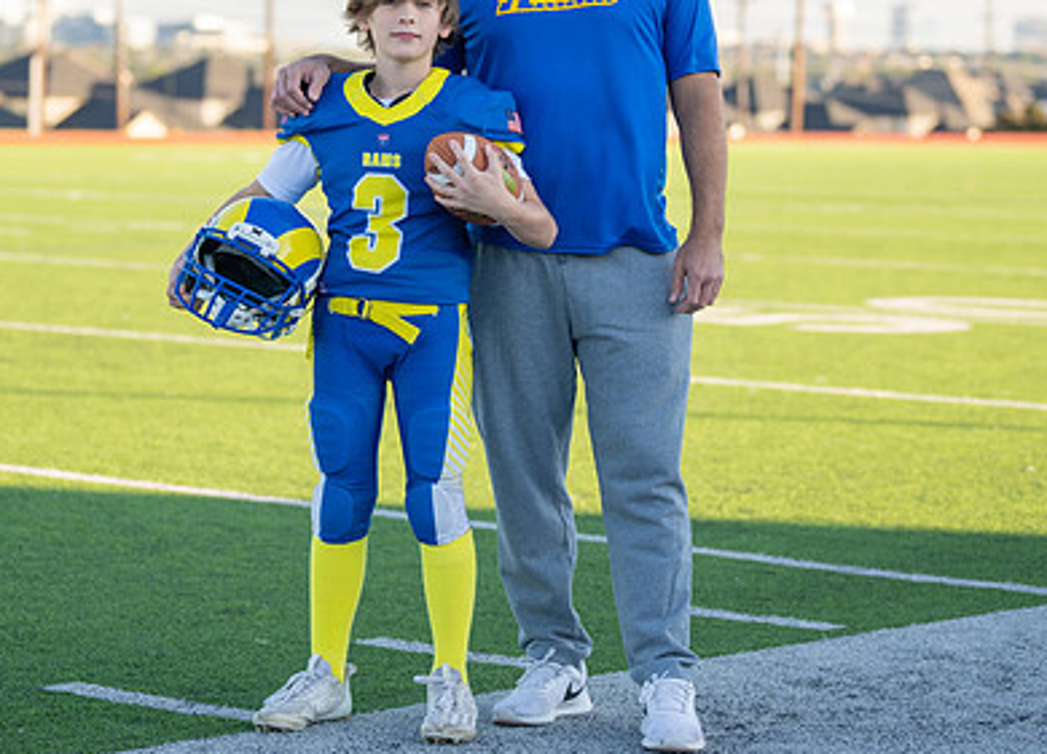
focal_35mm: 127
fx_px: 3788
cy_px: 236
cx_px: 472
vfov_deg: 11.4
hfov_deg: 15.7
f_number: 2.8
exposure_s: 1/320
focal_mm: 77
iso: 100
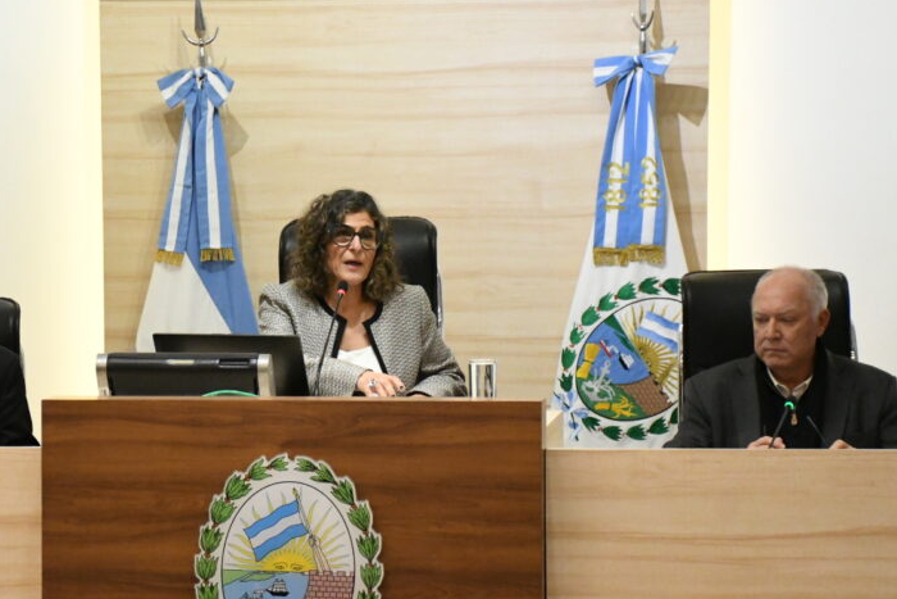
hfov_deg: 15.1
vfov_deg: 10.1
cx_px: 323
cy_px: 373
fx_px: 3389
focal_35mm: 136
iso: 10000
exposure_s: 1/320
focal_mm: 62
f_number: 5
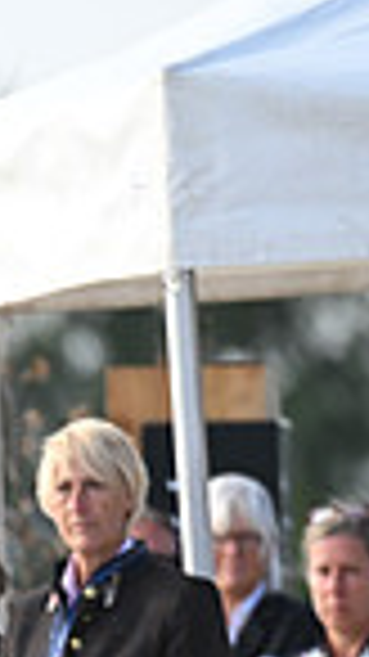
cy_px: 776
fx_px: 28943
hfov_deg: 0.7
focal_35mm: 1662
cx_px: -842
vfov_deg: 1.3
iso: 1100
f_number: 5
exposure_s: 1/1600
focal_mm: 400
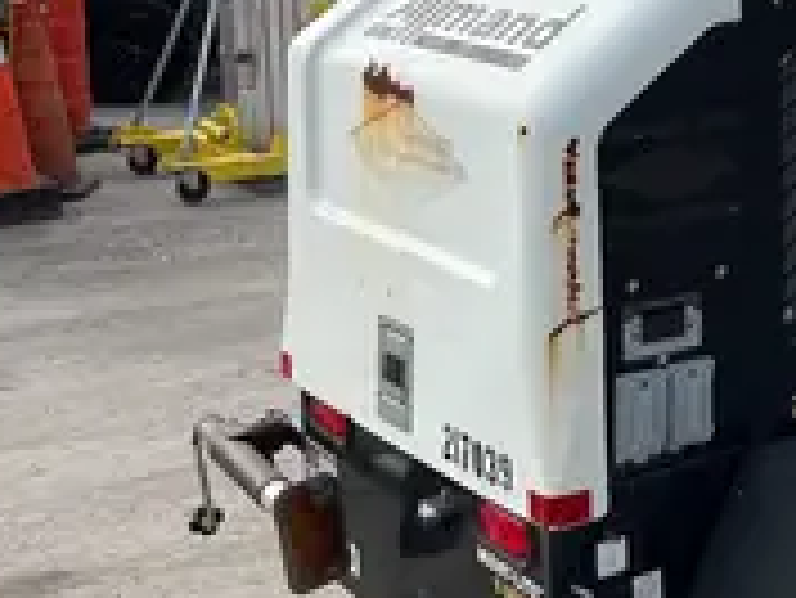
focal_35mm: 81
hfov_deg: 21.8
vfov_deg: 17.8
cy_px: 2
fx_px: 1864
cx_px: 1025
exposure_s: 1/3413
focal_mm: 5.1
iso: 50
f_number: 1.6
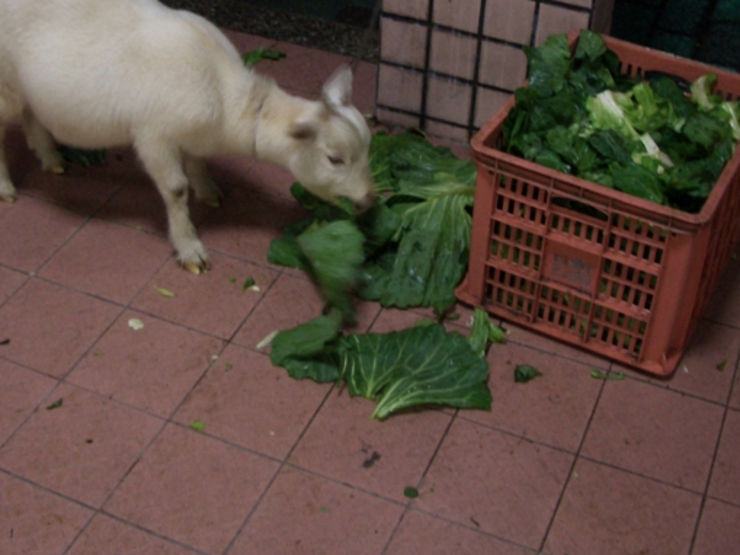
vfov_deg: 26.3
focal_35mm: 55
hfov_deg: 34.9
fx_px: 1176
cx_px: 329
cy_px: 153
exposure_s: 1/8
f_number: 2.6
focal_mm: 5.8
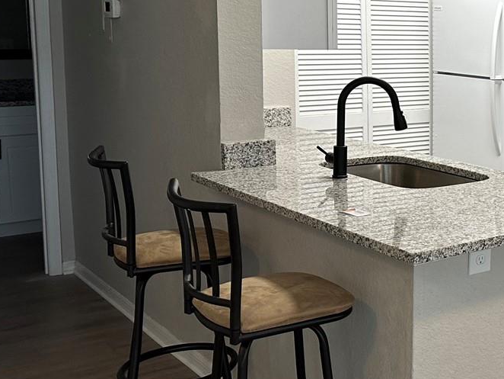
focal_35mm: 58
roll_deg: -1.3
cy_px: 127
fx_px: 845
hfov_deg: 29.2
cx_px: 586
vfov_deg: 25.1
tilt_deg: -7.0
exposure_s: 1/120
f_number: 1.78
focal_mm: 6.86
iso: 125
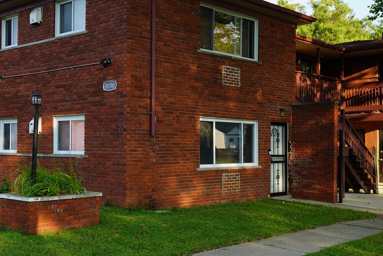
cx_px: 162
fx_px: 532
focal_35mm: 50
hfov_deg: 39.5
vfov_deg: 27.0
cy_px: 139
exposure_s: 1/160
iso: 100
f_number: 5
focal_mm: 32
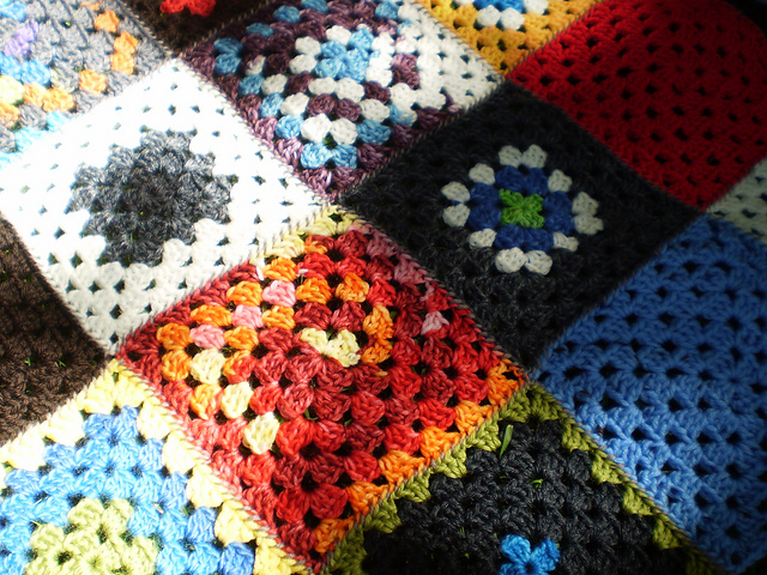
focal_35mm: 36
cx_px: 384
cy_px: 288
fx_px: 798
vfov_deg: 39.7
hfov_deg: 51.4
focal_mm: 6.3
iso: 64
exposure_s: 1/320
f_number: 3.1
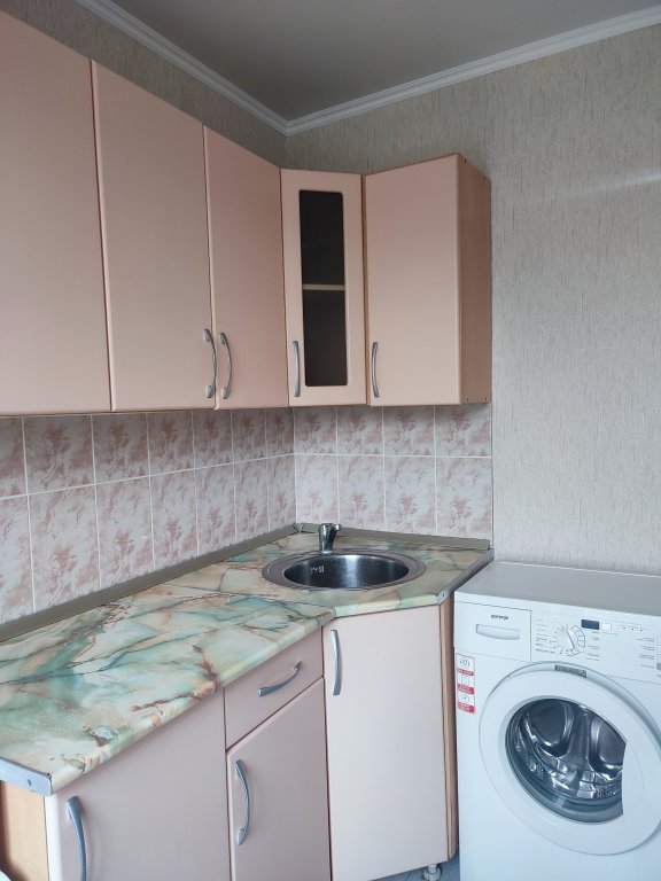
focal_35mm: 25
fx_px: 637
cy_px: 440
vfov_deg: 69.4
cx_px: 330
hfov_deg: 54.9
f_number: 1.9
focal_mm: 6.04
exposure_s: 1/33
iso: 432
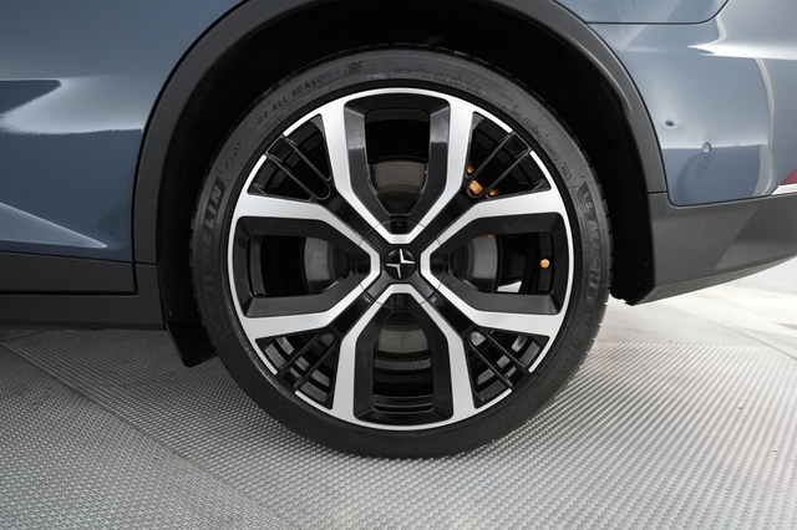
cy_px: 265
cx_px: 398
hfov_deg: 73.8
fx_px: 531
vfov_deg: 53.1
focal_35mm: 24
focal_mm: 24
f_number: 2.8
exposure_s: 1/160
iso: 3200
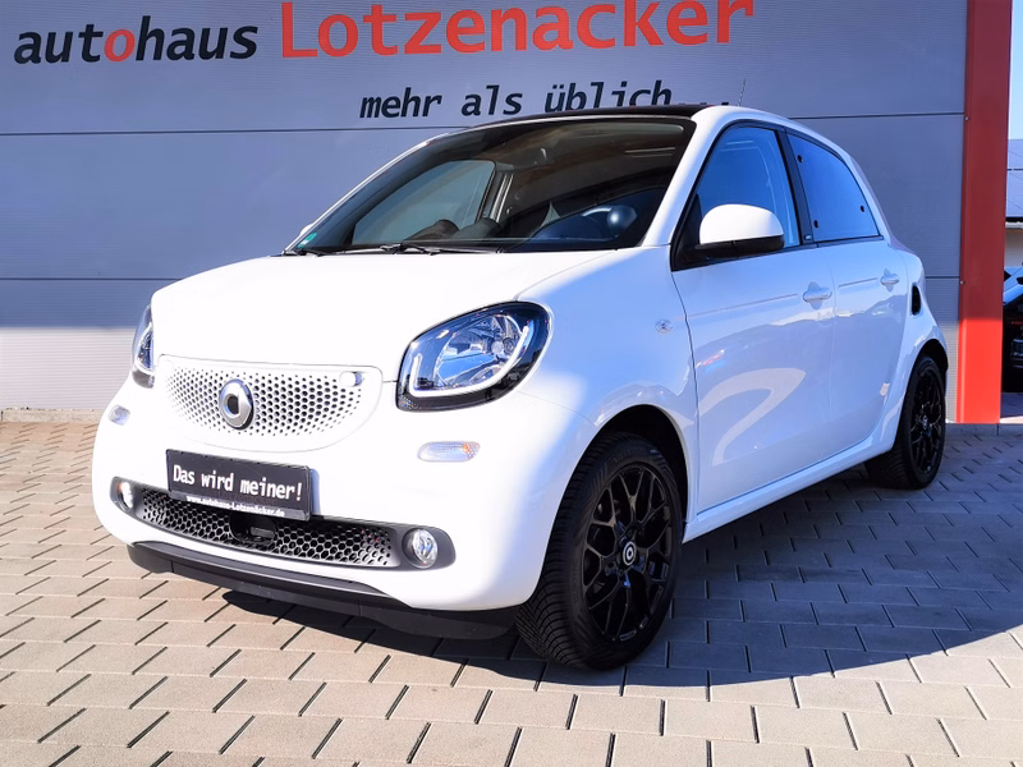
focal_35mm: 38
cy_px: 384
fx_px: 1123
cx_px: 512
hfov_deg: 49.0
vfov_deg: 37.7
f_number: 1.8
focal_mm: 5.58
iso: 50
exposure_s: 1/1961
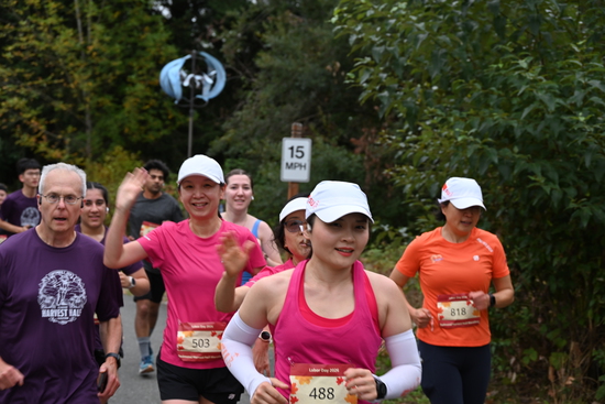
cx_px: 302
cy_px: 202
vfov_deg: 19.5
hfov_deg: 28.8
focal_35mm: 70
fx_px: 1177
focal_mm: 70
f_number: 6
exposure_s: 1/125
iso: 450
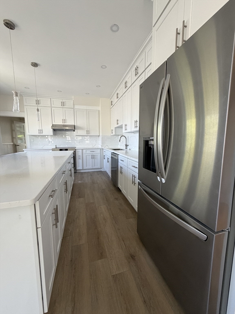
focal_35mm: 14
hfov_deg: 85.7
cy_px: 157
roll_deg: +0.5
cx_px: 118
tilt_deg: -7.1
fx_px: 127
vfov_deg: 102.1
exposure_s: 1/121
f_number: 2.2
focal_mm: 2.22
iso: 250
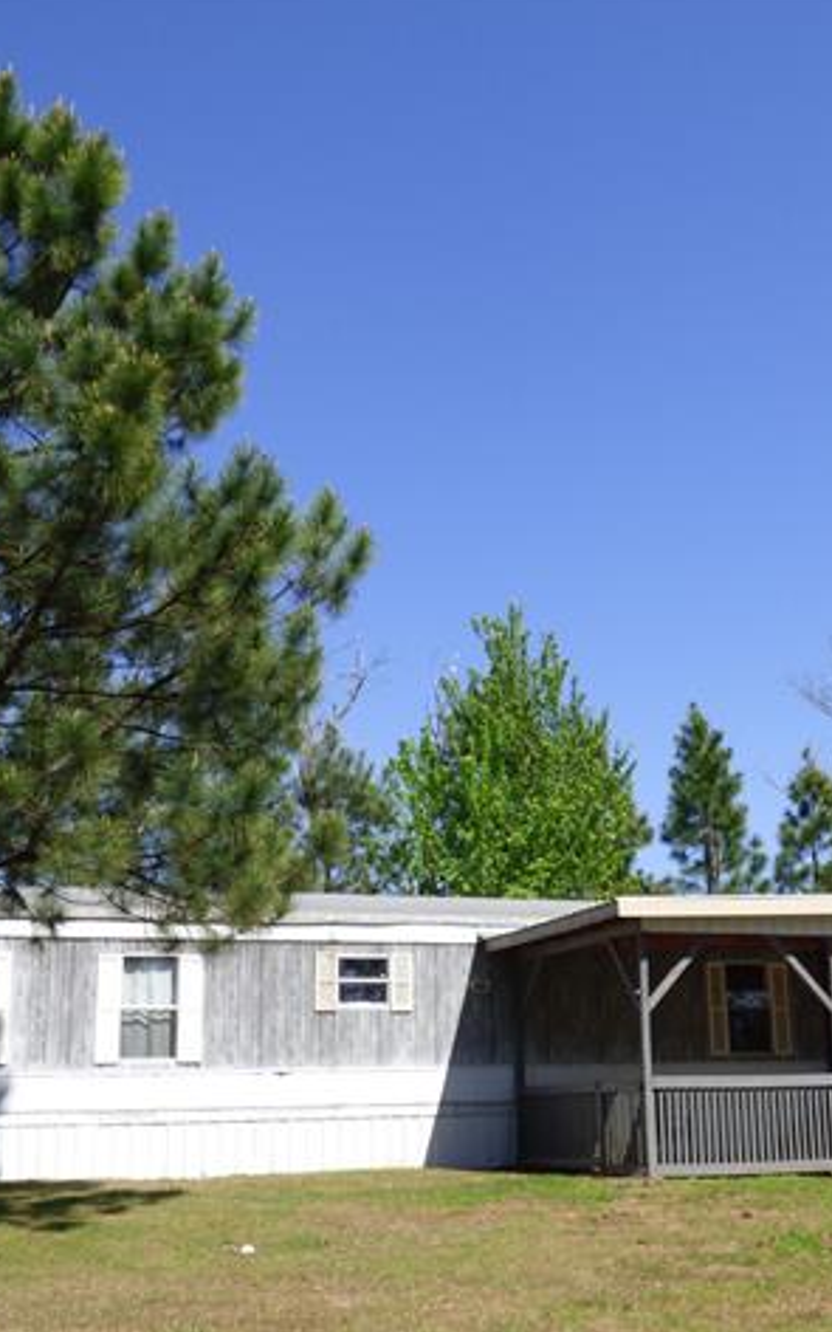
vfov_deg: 43.5
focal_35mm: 46
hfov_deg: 27.9
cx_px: 505
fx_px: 1669
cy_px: 658
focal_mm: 5.53
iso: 100
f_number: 3.3
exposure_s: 1/1000
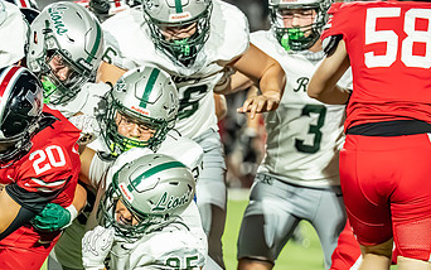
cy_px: 201
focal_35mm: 419
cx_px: 97
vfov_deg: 3.1
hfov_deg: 5.0
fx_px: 4923
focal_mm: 178
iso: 6400
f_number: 2.8
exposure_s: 1/1250
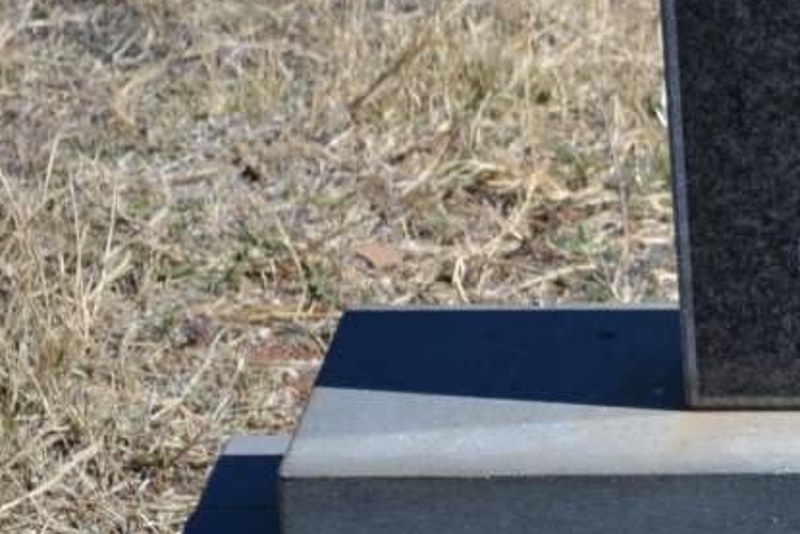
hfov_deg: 8.5
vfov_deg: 5.8
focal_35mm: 238
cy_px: 204
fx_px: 5300
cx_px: 1128
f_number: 5.6
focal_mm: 55
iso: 110
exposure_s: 1/125
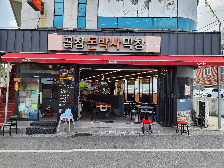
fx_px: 149
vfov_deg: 58.9
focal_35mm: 23
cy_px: 84
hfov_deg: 73.9
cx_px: 112
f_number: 1.8
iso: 12
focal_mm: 6.4
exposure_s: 1/186
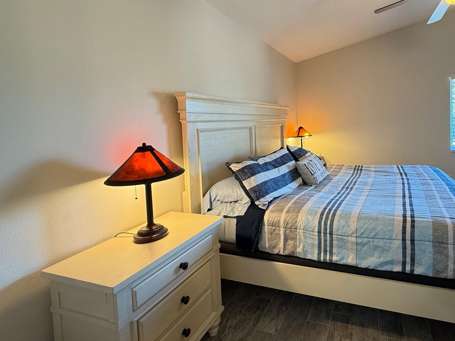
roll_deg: +1.5
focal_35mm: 19
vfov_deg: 67.8
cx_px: 301
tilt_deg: -2.1
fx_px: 250
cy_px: 132
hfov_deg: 82.0
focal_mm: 2.22
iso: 320
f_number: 2.2
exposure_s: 1/60
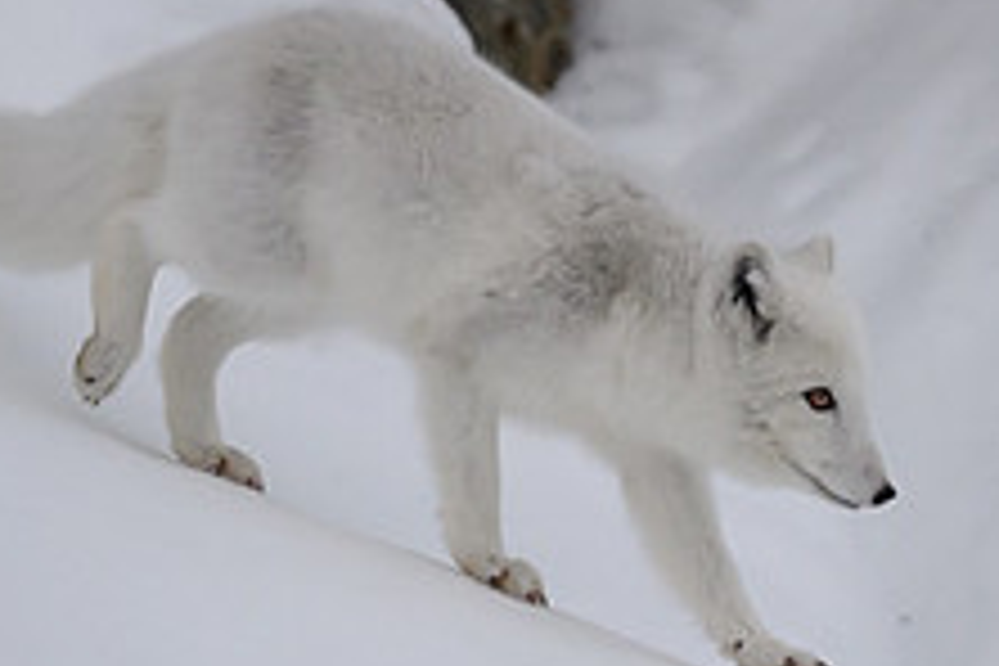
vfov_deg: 0.8
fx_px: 46505
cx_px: 608
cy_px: 139
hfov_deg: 1.2
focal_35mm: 1676
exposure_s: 1/1250
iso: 2000
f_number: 4
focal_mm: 560
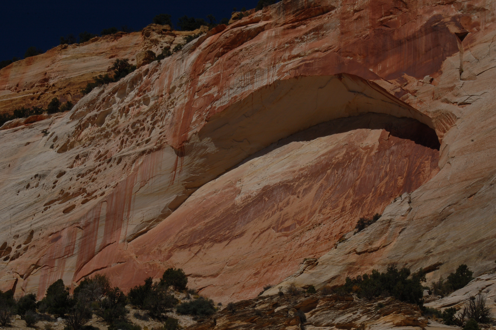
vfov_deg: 11.4
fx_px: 1652
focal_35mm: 120
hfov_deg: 17.1
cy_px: 165
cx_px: 248
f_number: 22
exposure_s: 1/80
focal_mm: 80
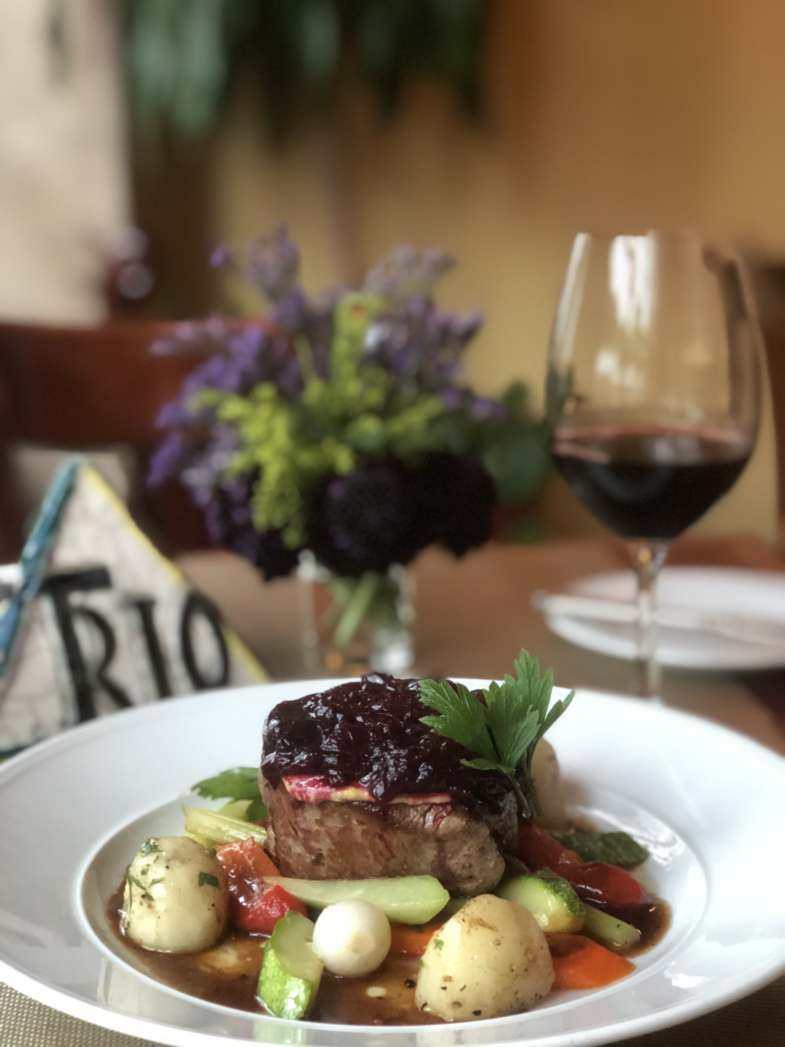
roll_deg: -0.2
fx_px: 1723
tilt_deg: -12.2
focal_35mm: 57
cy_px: 524
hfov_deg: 25.7
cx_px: 392
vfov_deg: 33.8
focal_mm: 6.6
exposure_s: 1/30
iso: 500
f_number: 2.8
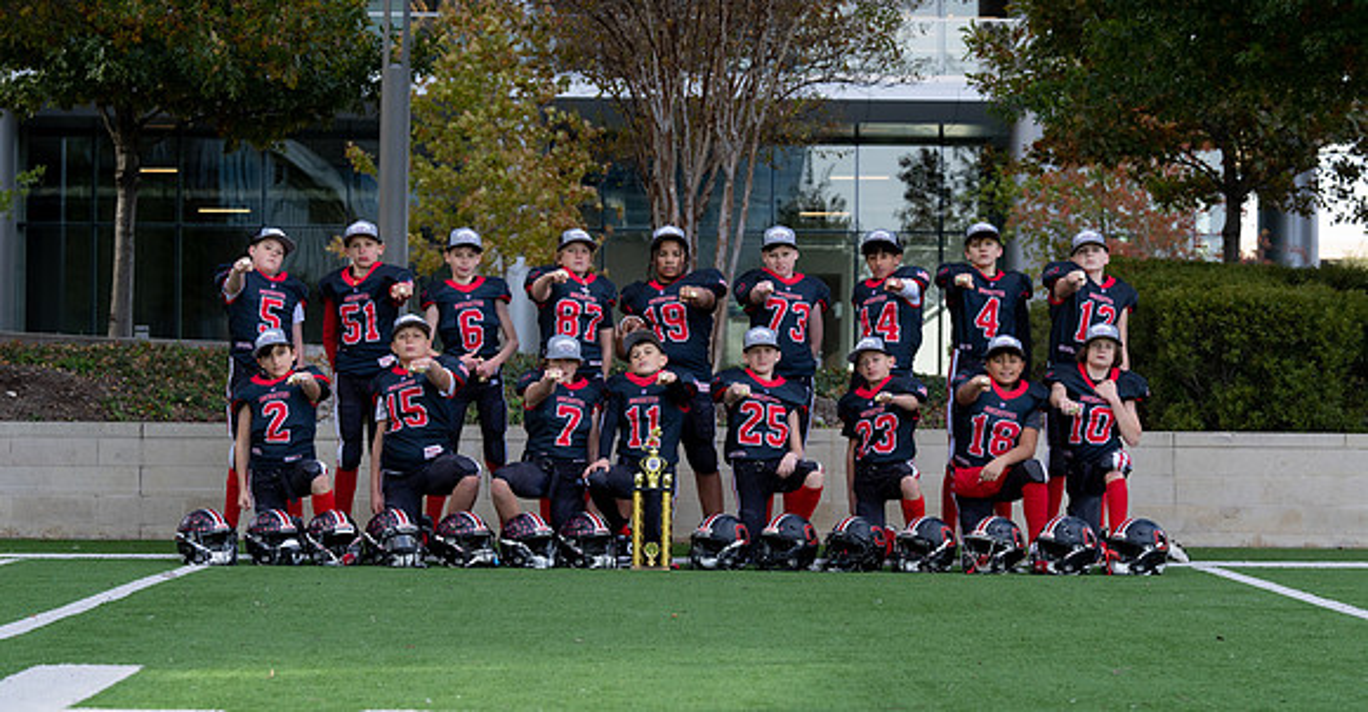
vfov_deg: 13.1
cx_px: 696
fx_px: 3104
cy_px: 351
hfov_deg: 24.9
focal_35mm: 87
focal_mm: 70
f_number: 4.5
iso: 250
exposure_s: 1/500
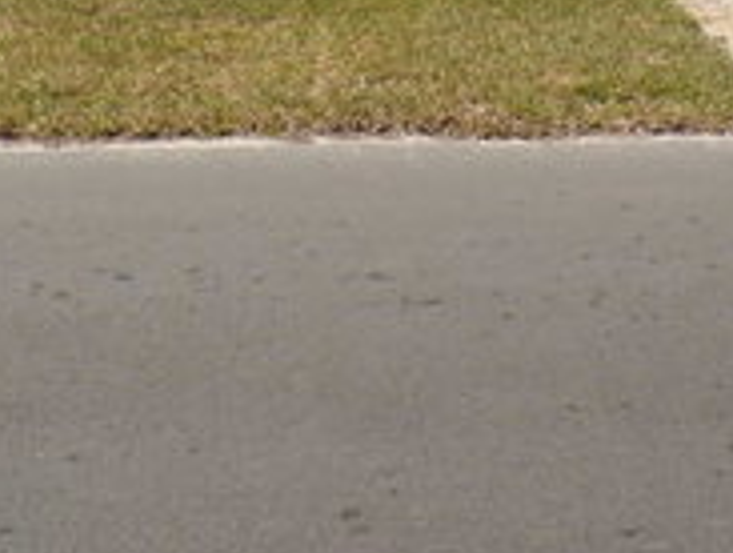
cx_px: 589
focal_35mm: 67
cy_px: -56
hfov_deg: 28.3
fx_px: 1422
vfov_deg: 20.9
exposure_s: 1/550
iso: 100
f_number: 5.8
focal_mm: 4.3
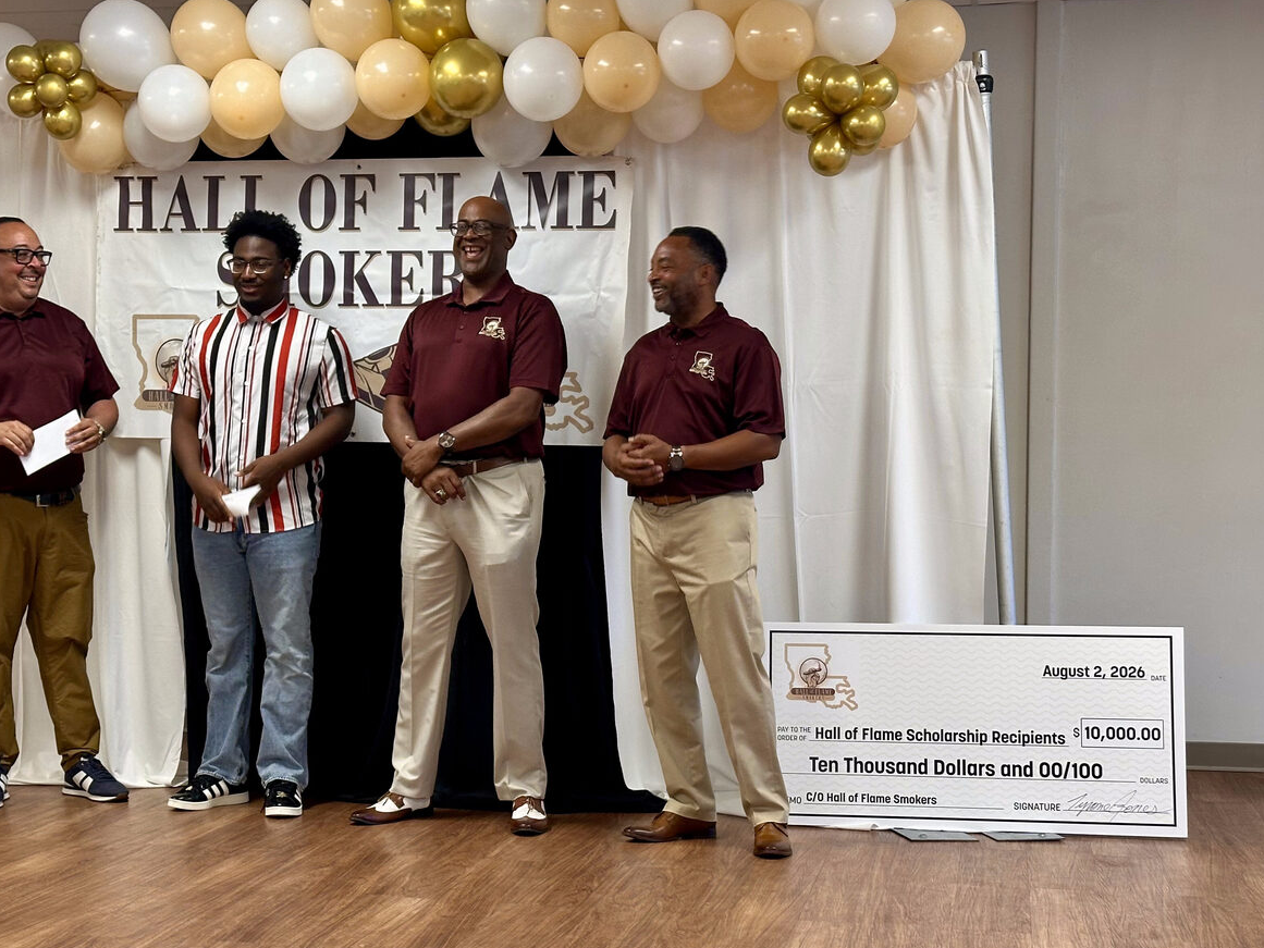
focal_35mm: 62
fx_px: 2264
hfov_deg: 31.1
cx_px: 482
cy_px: 540
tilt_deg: -2.4
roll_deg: -0.1
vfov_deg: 23.6
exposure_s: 1/50
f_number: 1.78
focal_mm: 6.86
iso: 80
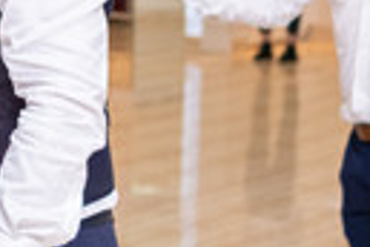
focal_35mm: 174
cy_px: -108
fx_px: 1788
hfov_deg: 11.3
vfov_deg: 7.8
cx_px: -195
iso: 1000
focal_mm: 23
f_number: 1.8
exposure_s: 1/125
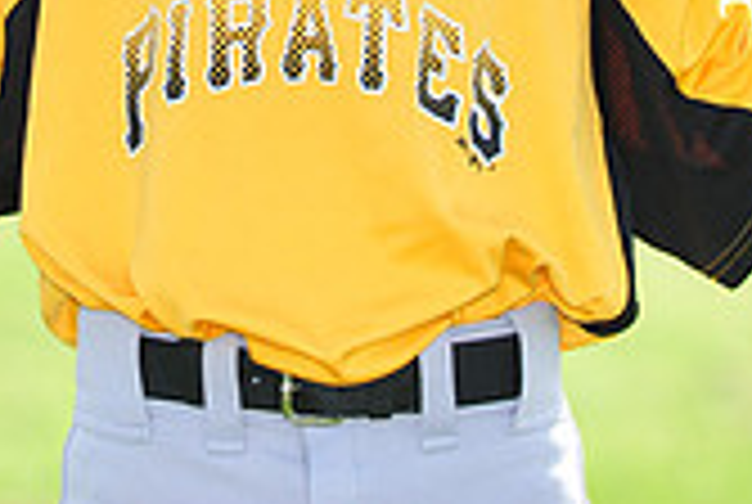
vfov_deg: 2.3
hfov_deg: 3.4
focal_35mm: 606
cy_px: -360
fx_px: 12681
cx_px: 180
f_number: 4.5
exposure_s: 1/1000
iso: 400
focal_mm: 175
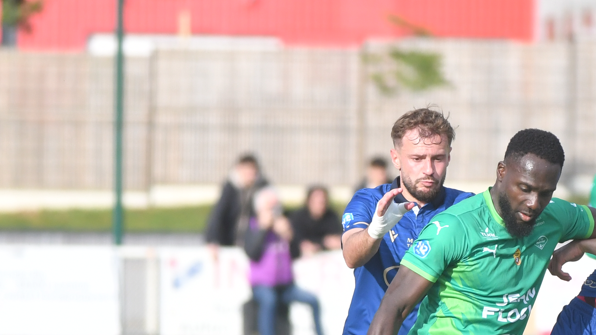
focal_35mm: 765
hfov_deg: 2.8
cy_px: 323
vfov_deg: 1.6
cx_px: 477
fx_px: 12089
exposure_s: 1/8000
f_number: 2.8
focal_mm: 185
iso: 640
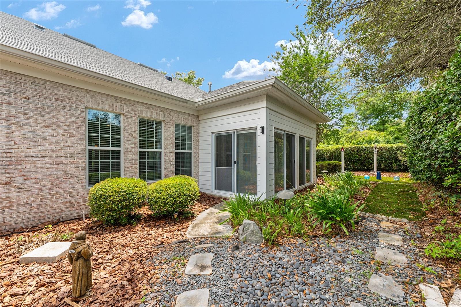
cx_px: 230
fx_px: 179
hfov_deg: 104.3
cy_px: 154
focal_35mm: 14
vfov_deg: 81.2
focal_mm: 14
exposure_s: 1/250
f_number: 7.1
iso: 500
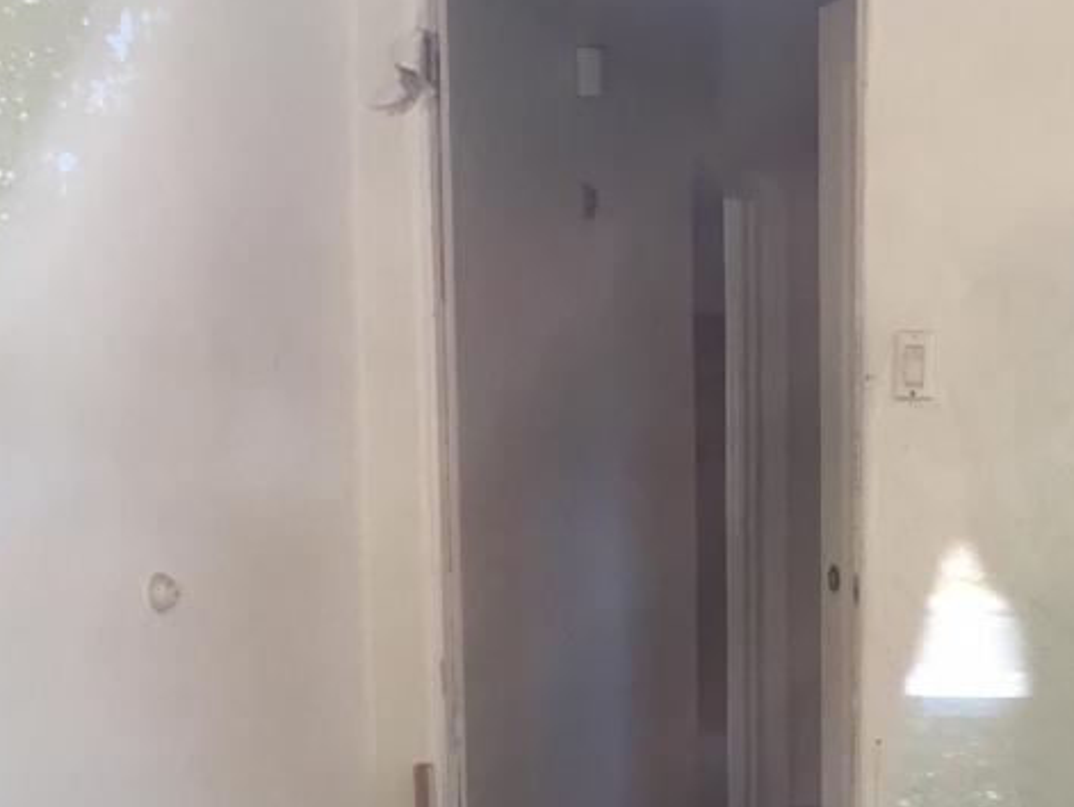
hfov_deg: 29.5
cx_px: 960
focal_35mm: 63
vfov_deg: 22.5
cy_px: 791
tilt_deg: -8.1
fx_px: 1956
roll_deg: -0.2
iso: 32
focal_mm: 4.15
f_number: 2.2
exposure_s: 1/30
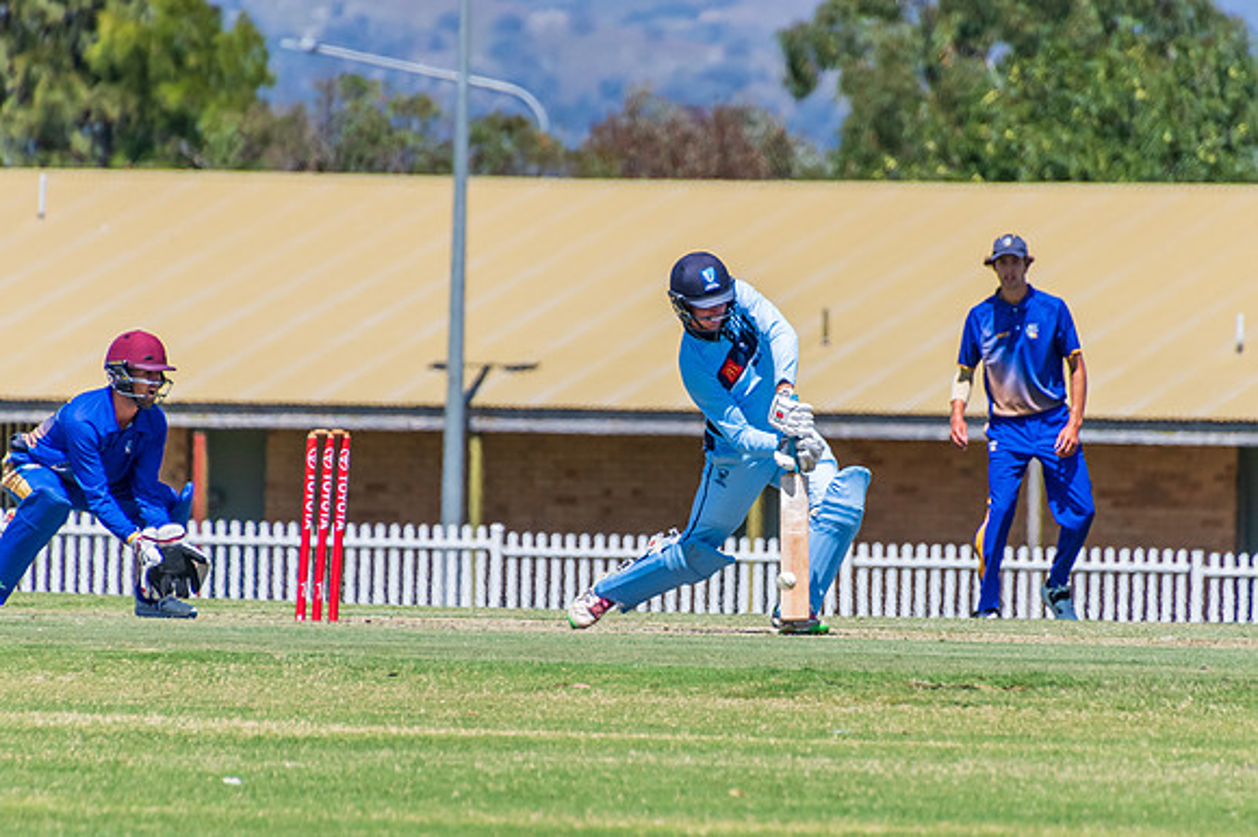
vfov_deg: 2.0
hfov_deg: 3.0
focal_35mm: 679
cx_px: 712
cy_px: 423
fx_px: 23707
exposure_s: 1/2500
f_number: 6.3
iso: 400
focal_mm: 400
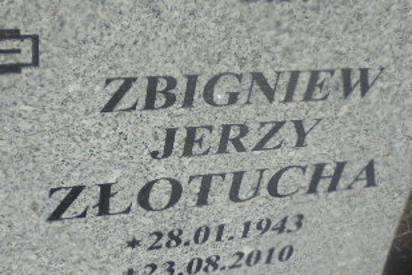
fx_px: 641
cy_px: 139
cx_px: 175
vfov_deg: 24.2
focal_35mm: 56
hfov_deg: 35.6
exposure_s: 1/250
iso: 100
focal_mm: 4.6
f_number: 11.5
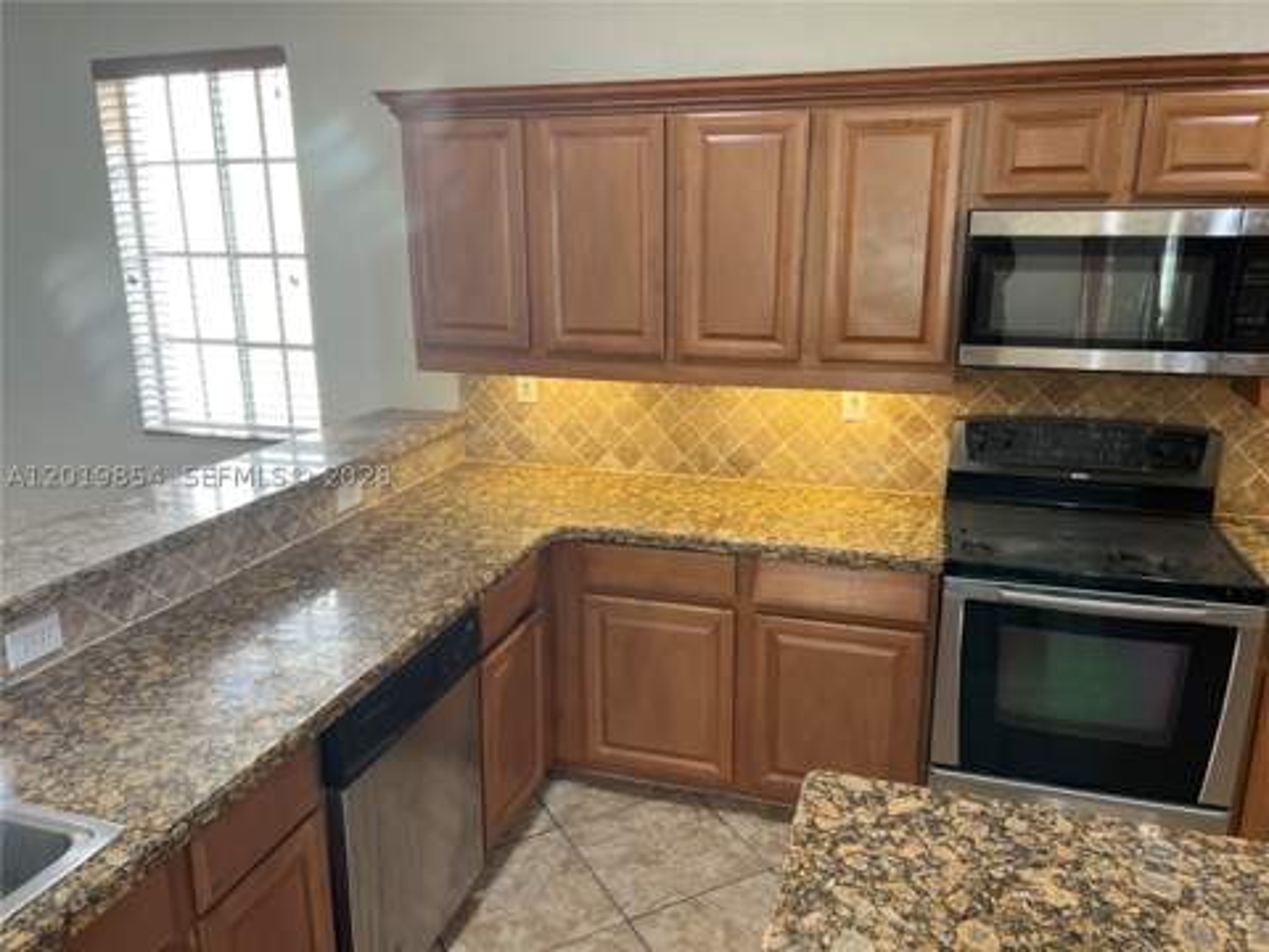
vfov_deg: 53.1
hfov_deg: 67.3
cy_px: 476
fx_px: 953
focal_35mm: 26
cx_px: 634
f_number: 1.5
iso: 64
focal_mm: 5.7
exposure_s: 1/60
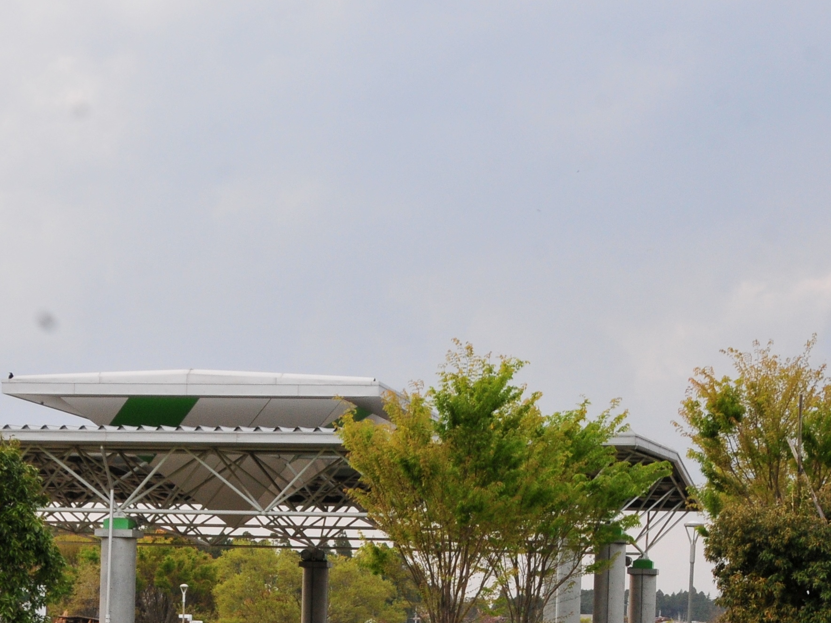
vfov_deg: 14.8
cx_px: 308
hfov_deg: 20.0
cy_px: 654
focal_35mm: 98
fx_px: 2353
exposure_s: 1/60
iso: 500
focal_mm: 28
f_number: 14
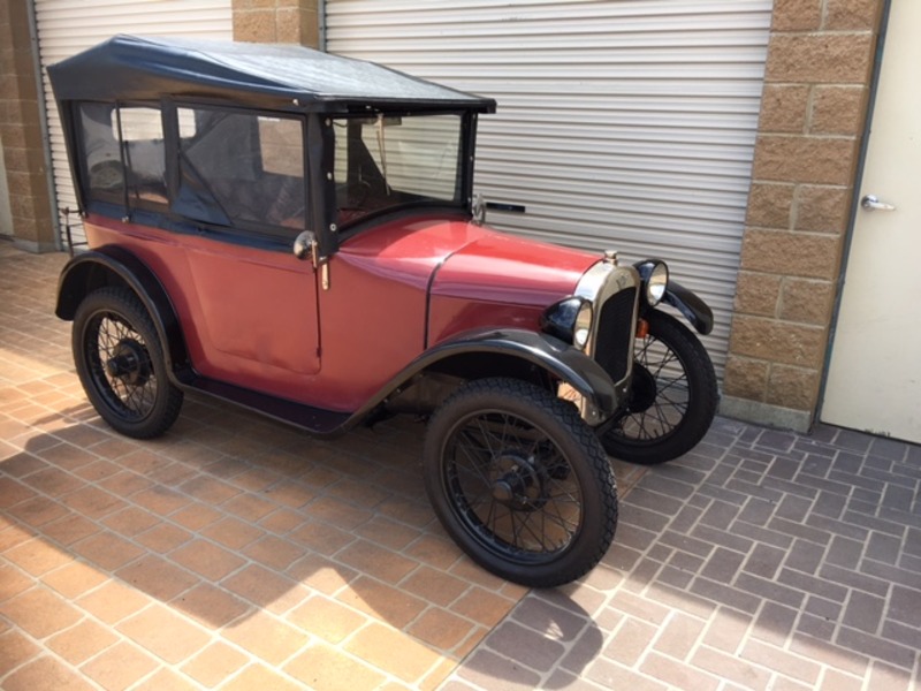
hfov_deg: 61.7
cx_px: 460
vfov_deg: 48.2
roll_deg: -1.9
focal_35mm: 29
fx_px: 772
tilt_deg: -16.8
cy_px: 346
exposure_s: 1/371
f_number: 2.2
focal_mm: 4.15
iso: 25
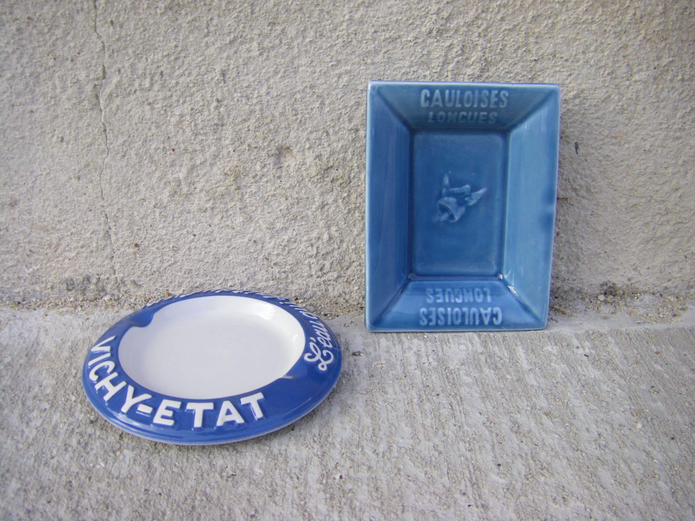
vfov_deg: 37.7
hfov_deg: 49.0
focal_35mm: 38
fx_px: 763
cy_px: 260
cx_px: 348
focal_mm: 6.3
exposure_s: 1/60
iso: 64
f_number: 3.5
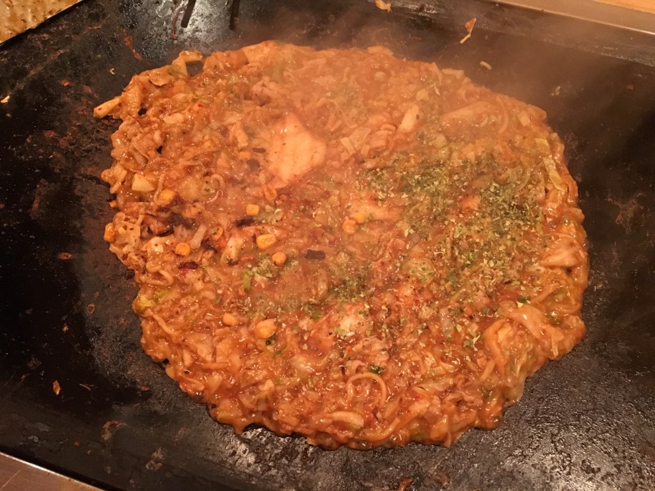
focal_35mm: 29
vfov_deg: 48.2
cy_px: 246
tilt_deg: -66.6
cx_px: 328
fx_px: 549
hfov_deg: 61.7
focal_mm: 4.15
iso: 320
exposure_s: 1/15
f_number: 2.2
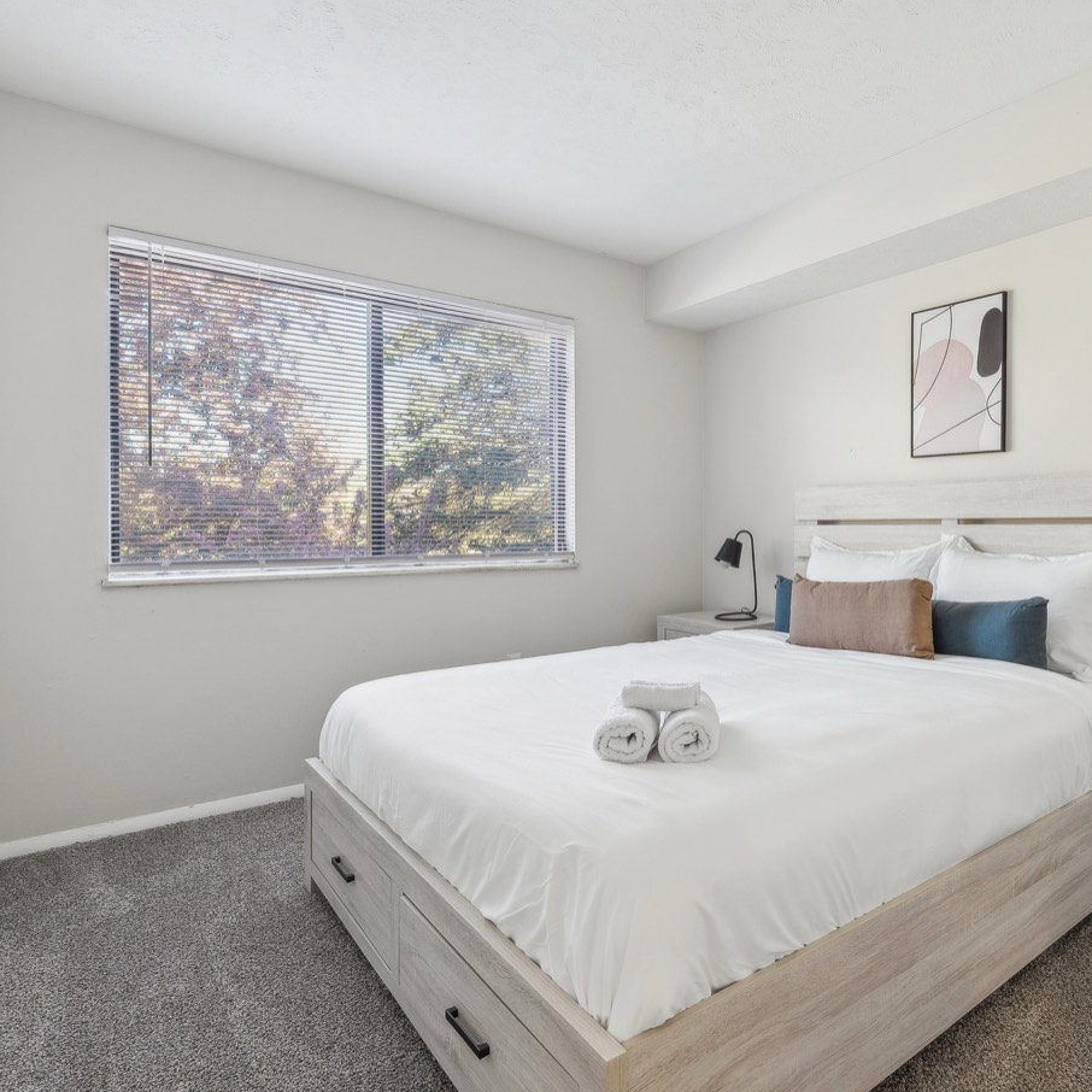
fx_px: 773
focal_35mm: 22
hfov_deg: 69.2
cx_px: 691
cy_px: 549
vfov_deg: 70.5
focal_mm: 16.5
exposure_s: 1/20
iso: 400
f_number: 8
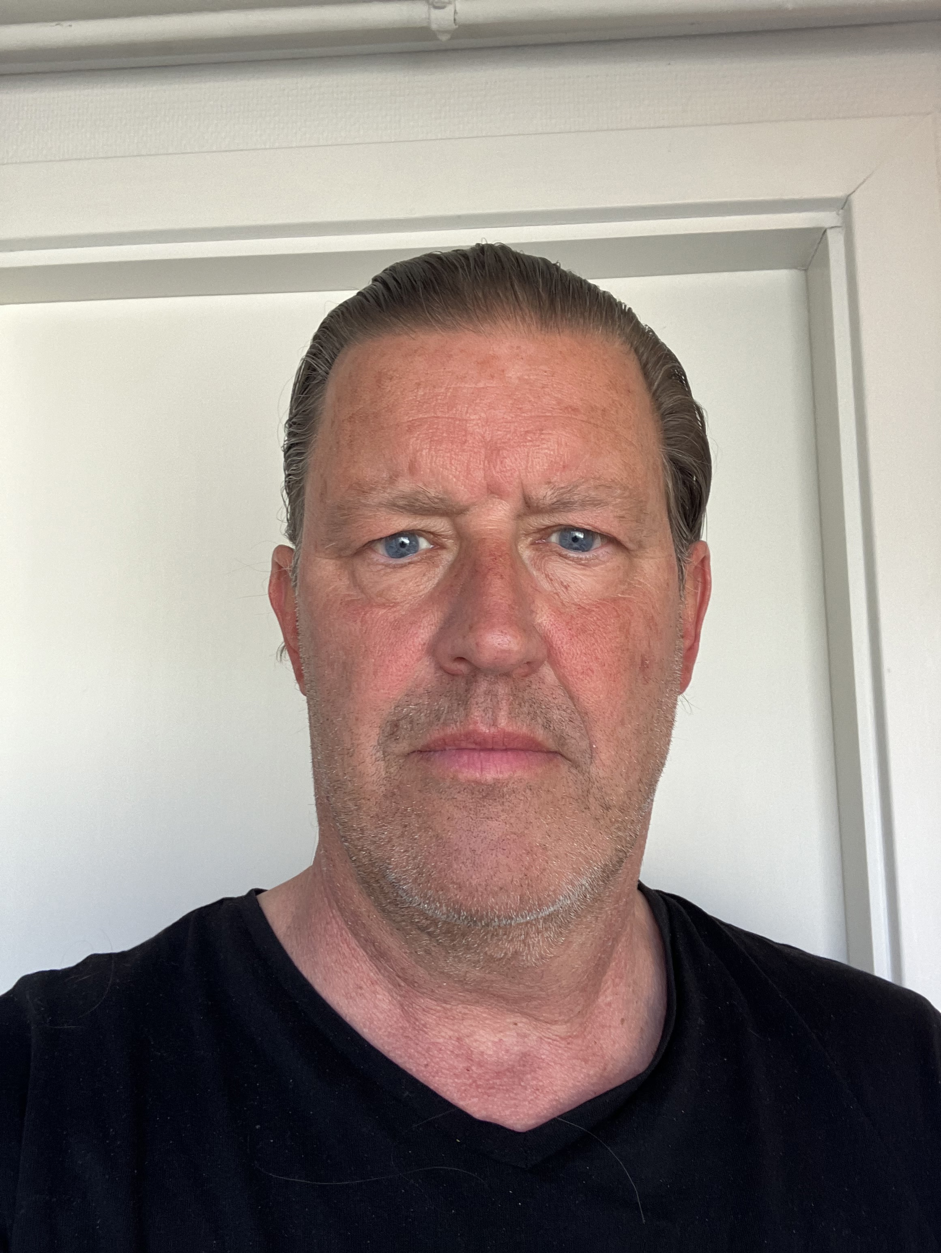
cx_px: 470
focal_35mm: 32
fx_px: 1159
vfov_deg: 56.8
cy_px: 626
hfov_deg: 44.2
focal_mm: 2.87
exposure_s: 1/100
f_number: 2.2
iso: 50
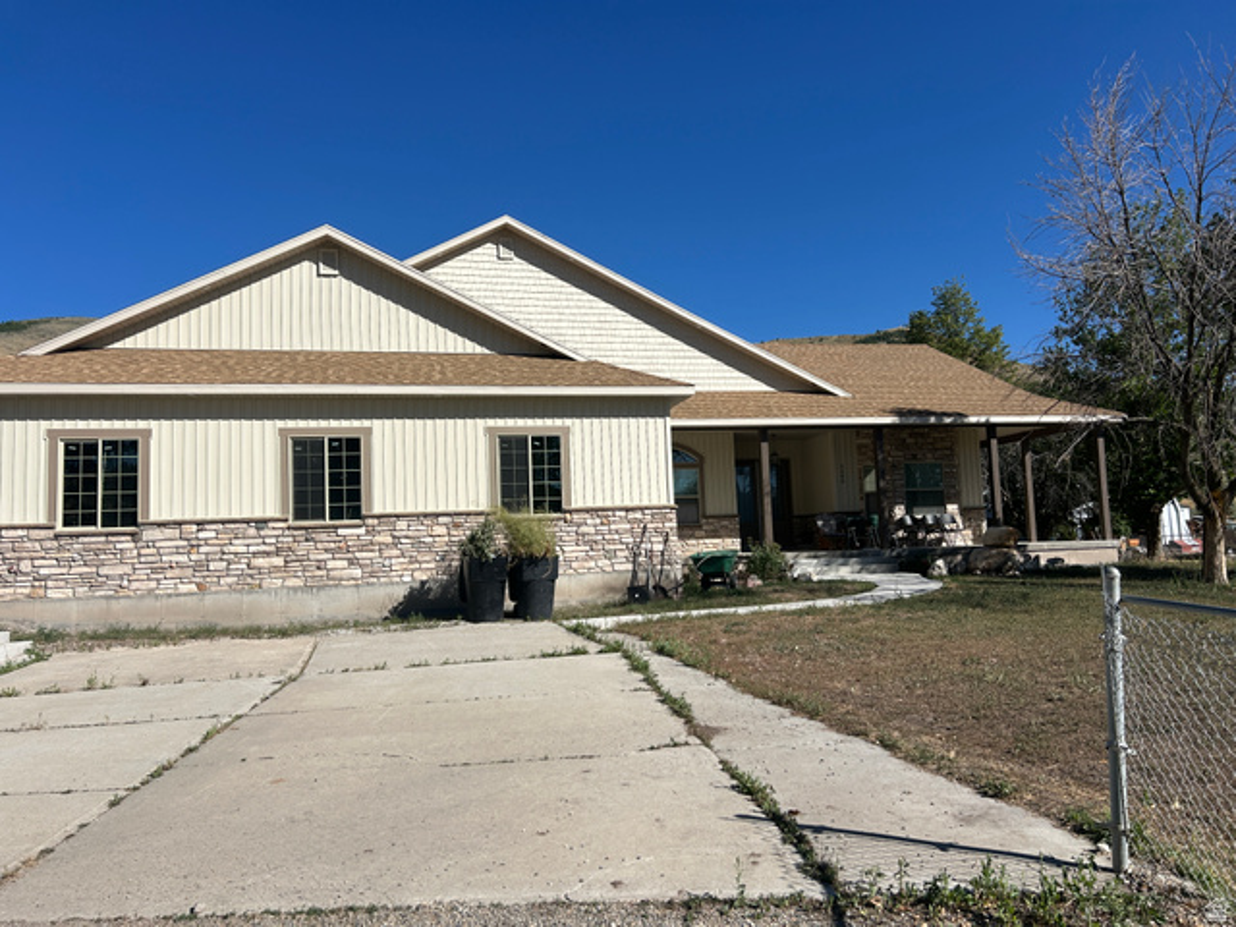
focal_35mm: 26
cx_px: 618
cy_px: 464
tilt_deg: +4.6
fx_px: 928
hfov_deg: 67.3
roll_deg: +2.0
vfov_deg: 53.1
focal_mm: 5.7
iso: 50
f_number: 1.5
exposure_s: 1/6579
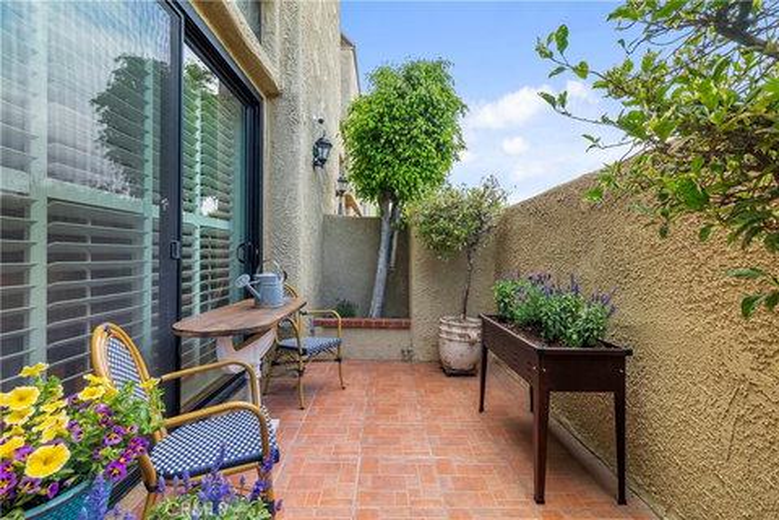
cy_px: 260
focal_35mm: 16
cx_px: 390
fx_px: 346
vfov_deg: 73.7
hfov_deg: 96.7
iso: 640
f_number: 8
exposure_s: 1/50
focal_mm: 16
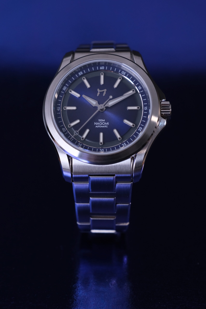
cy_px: 154
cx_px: 103
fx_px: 644
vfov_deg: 27.0
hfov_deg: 18.2
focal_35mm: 75
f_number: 5
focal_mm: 50
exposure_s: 1/20
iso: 1600
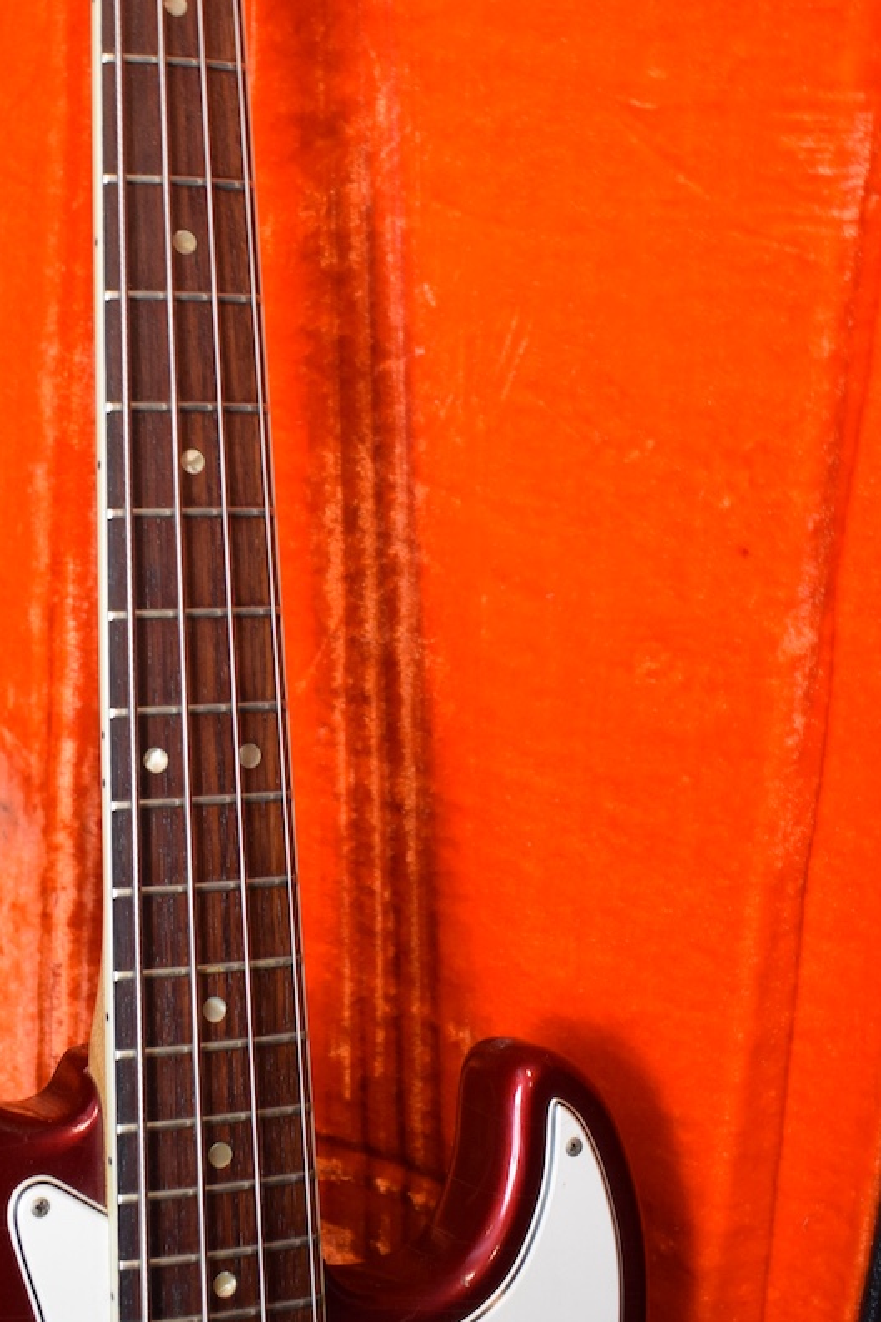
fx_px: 1873
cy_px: 529
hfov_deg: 26.0
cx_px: 175
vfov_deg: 38.7
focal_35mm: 51
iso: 900
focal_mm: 18
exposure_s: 1/60
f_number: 3.5
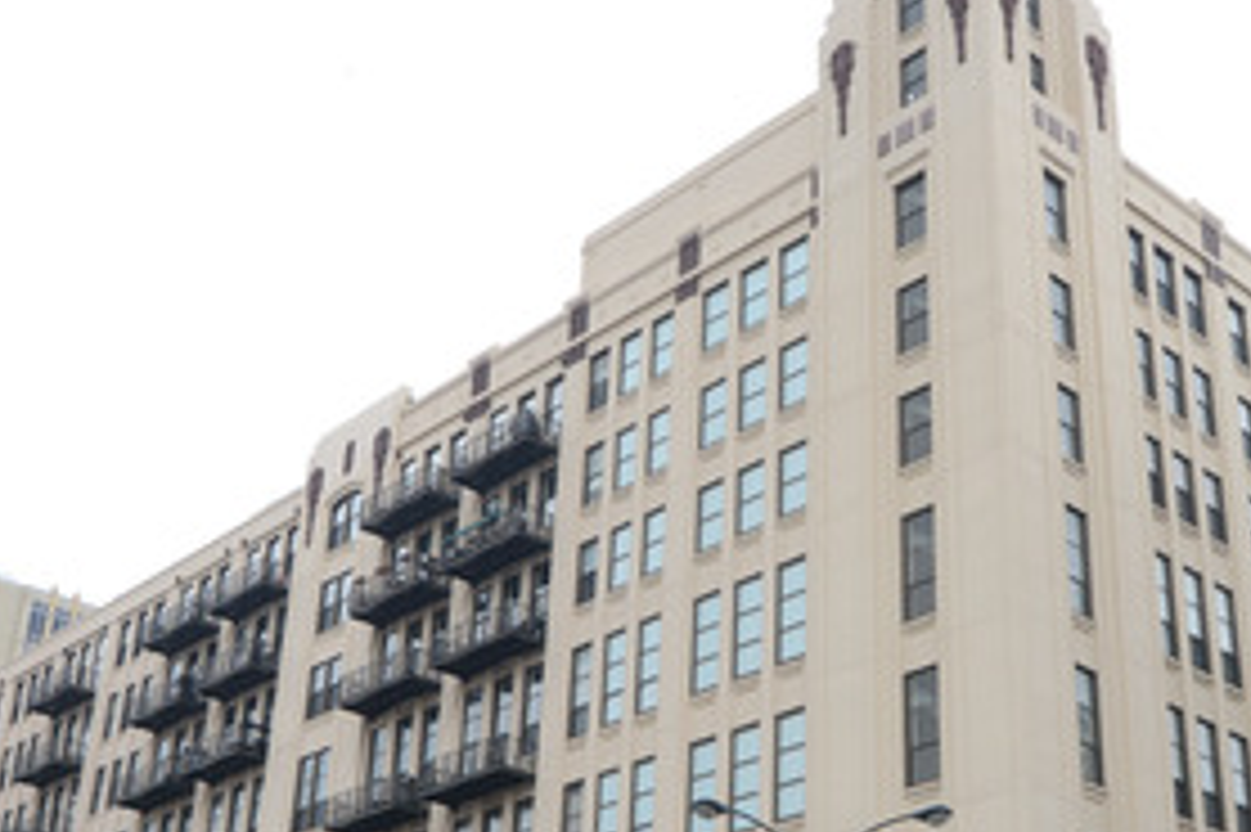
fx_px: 1841
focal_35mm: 53
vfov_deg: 25.4
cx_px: 770
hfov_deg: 37.3
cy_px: 546
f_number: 8
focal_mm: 23
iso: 500
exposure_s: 1/400
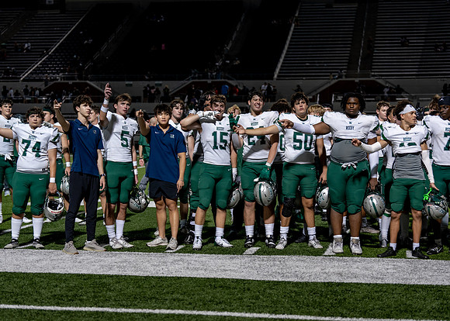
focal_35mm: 73
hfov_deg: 27.0
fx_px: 937
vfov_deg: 19.4
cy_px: 160
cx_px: 225
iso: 500
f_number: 2.8
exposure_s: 1/320
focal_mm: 70
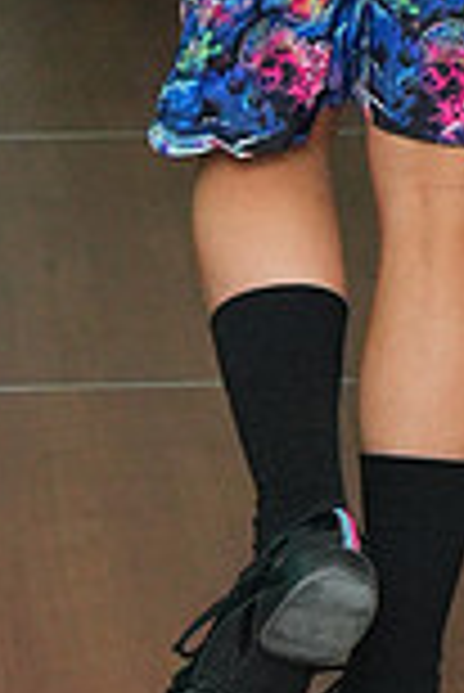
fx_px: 5517
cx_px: 691
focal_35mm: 286
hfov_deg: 4.8
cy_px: -540
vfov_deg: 7.0
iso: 3200
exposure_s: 1/200
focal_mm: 51
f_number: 4.5
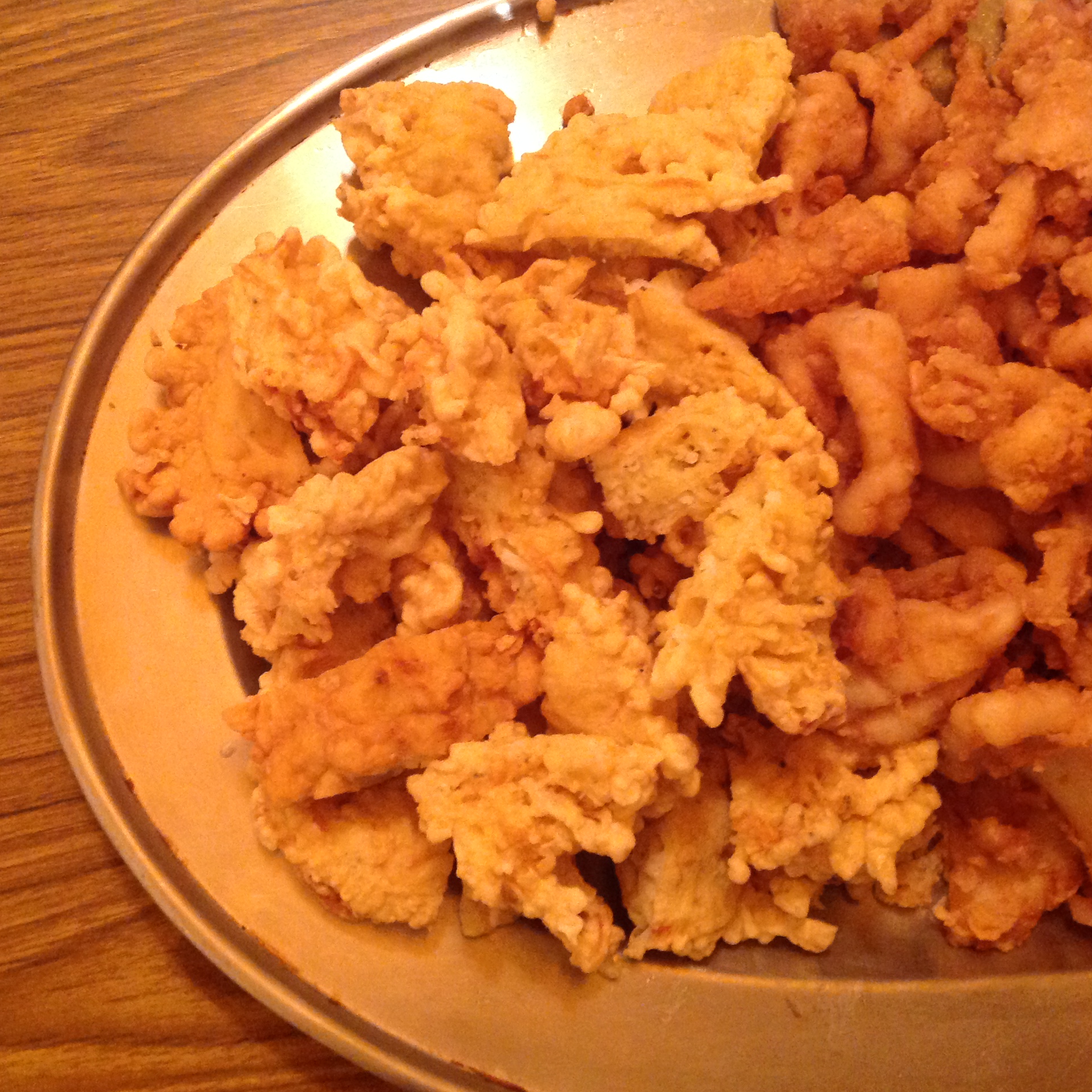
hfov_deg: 39.7
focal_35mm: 42
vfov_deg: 40.0
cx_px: 401
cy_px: 549
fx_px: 1499
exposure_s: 1/15
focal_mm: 4.28
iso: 500
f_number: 2.4
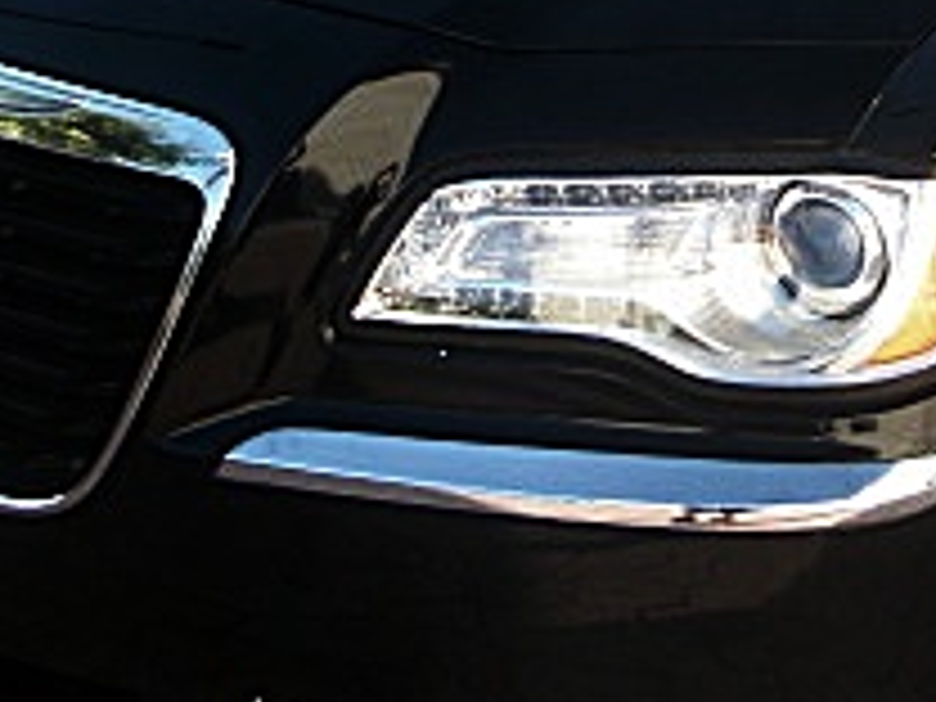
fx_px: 3001
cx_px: 774
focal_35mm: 111
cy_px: -63
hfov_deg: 17.5
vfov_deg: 13.1
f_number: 2.8
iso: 50
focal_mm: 6.3
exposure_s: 1/160
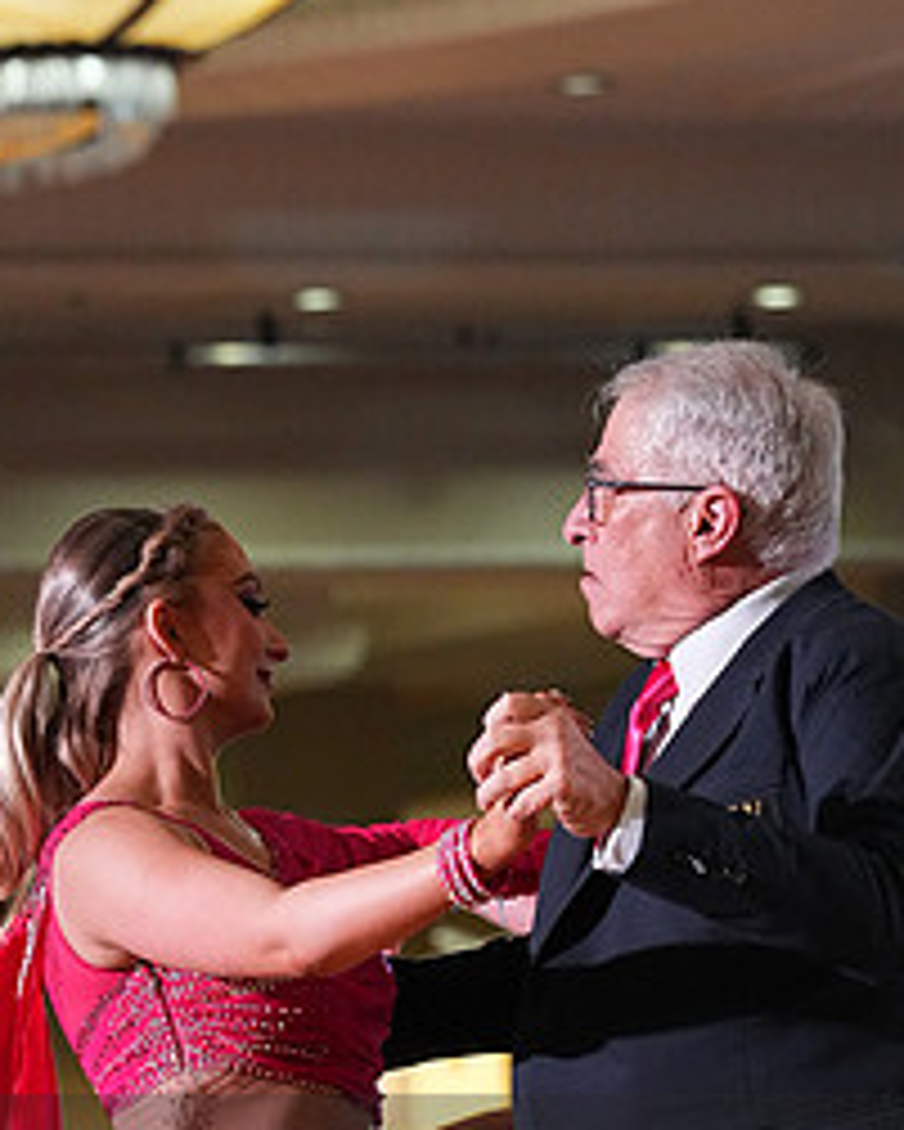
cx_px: 515
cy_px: 1247
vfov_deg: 6.6
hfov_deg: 5.3
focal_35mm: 293
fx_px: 9793
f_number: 5
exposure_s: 1/400
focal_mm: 135
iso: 6400
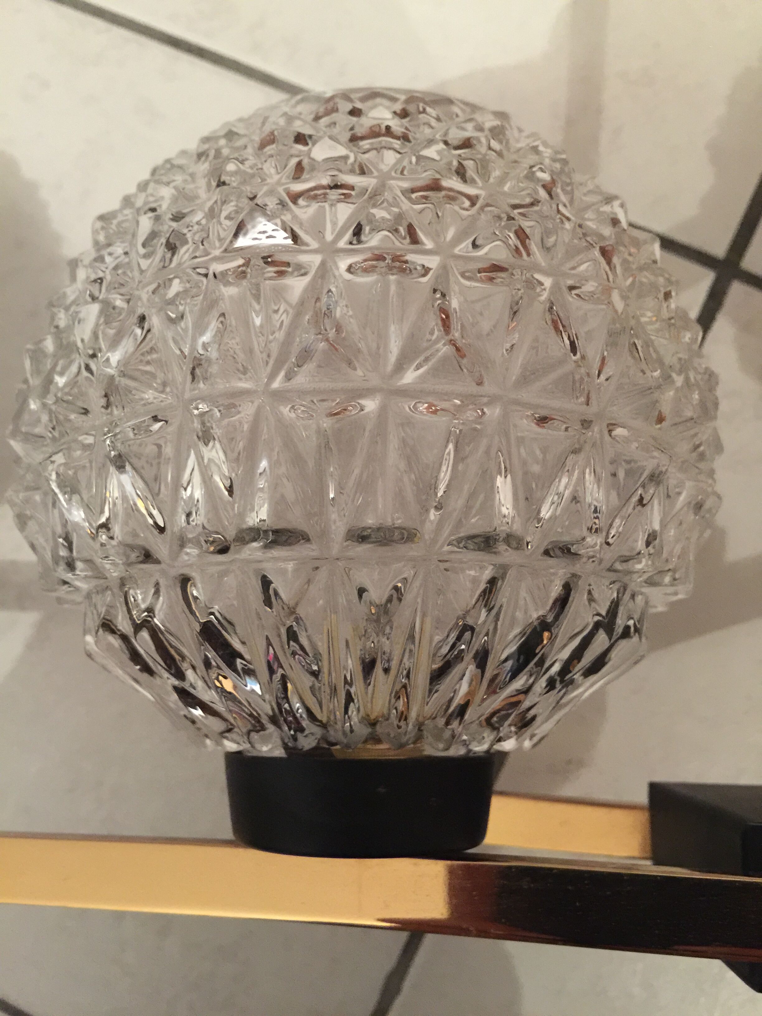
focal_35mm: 29
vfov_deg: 61.7
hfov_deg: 48.2
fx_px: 851
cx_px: 381
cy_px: 508
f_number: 2.2
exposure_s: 1/8
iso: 200
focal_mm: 4.15
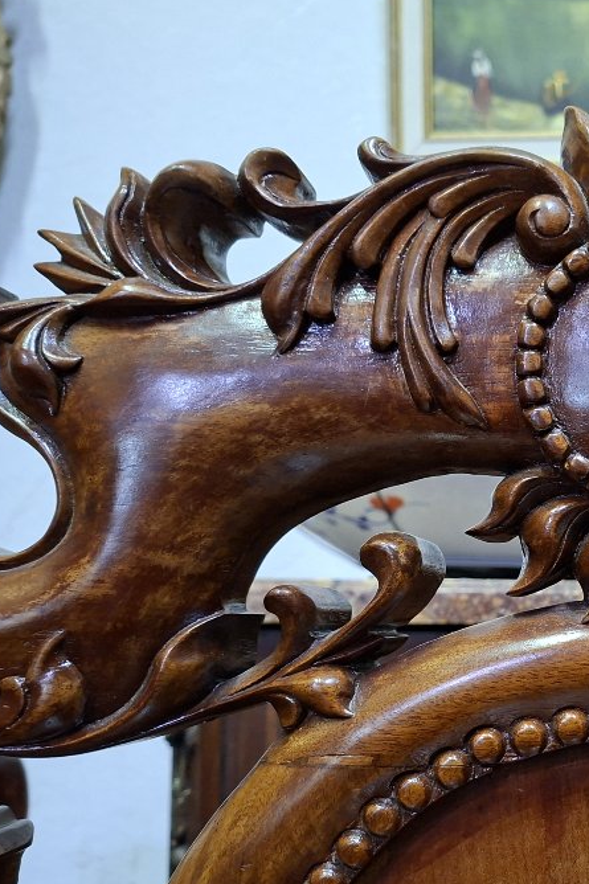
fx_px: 1056
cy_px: 558
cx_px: 647
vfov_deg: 45.0
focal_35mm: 43
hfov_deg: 28.4
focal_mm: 5.54
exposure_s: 1/25
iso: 640
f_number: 1.8
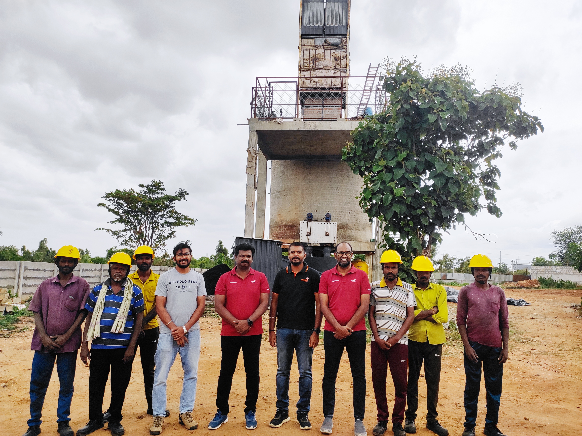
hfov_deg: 91.1
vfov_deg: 74.6
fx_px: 286
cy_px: 218
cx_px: 291
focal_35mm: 17
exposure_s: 1/1008
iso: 50
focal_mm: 4.74
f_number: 1.79
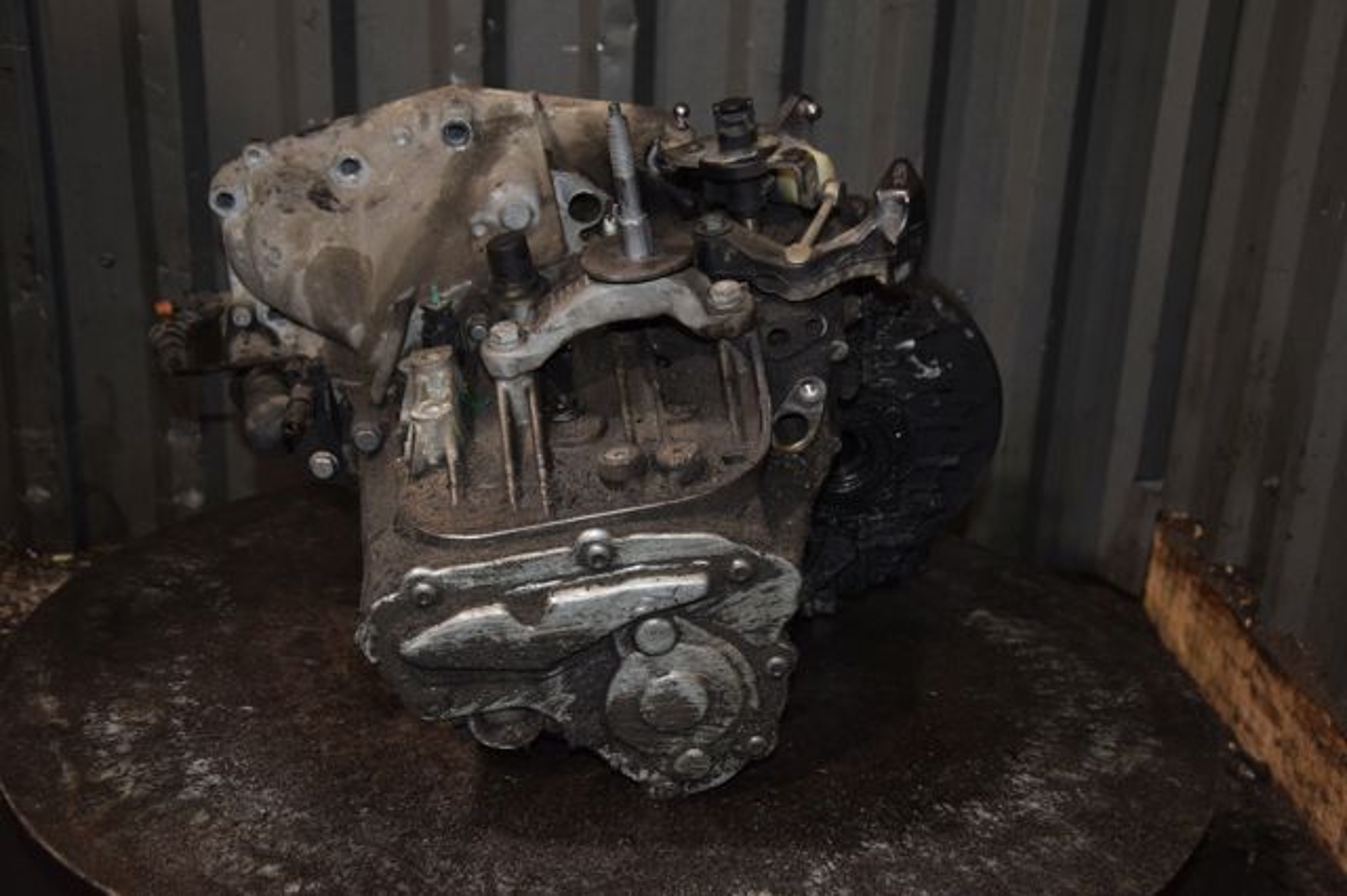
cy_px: 448
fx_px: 1795
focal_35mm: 48
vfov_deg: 28.0
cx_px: 674
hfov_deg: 41.1
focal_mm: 32
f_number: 5
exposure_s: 1/60
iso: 800
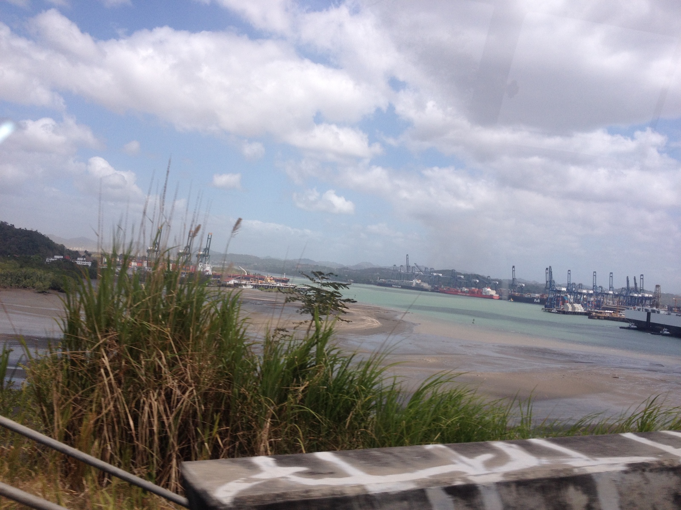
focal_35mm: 35
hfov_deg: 52.6
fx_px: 689
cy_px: 255
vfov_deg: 40.7
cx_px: 340
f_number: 2.4
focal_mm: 4.28
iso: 50
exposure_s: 1/756
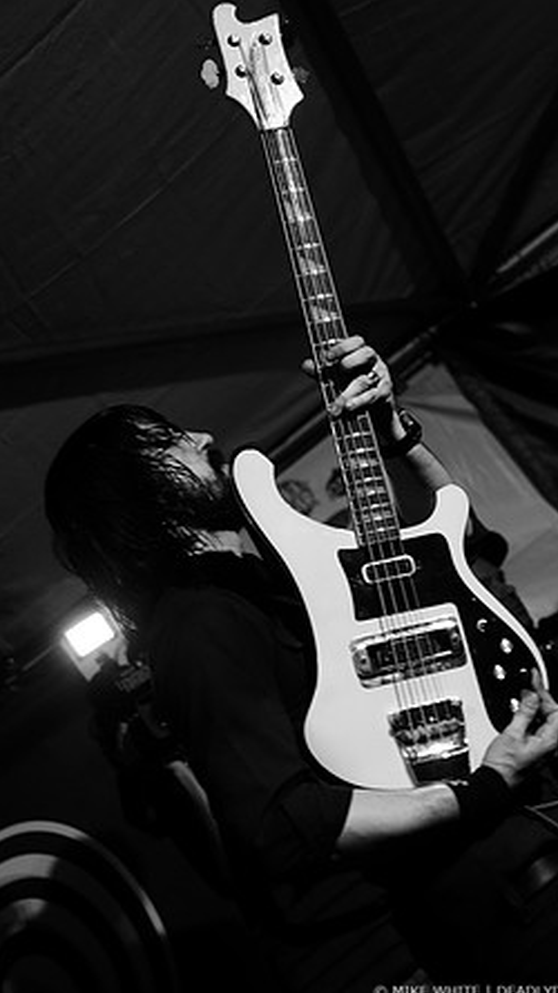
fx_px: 2422
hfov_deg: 13.1
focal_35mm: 92
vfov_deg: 23.2
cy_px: 500
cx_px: 328
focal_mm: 58
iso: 1000
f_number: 3.2
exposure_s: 1/100
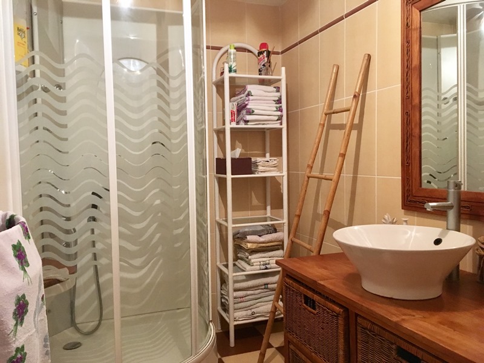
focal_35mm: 29
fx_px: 405
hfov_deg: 61.7
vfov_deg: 48.2
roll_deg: +0.9
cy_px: 182
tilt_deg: -3.3
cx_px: 242
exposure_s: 1/25
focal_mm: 4.15
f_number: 2.2
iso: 200
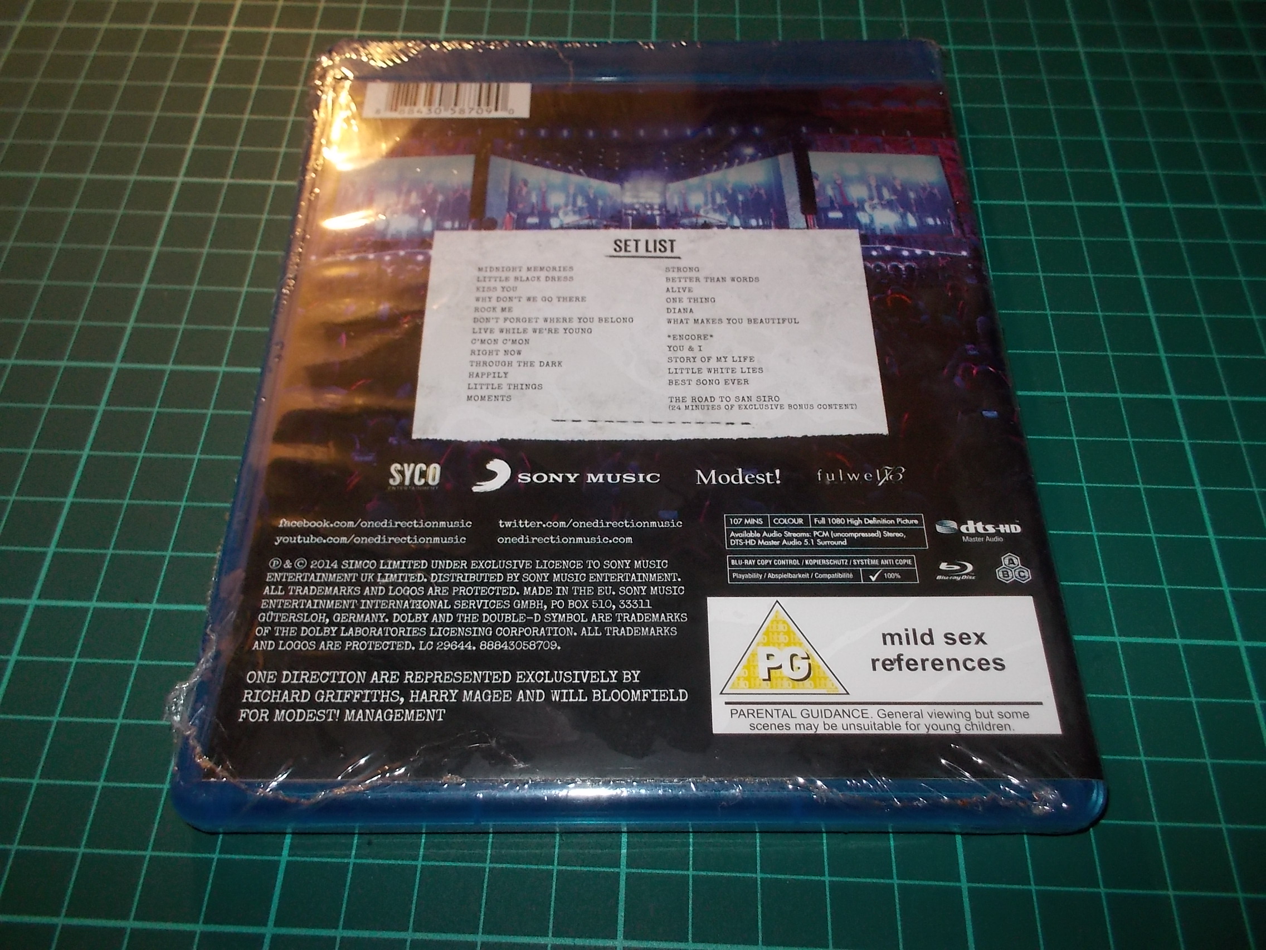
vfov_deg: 48.2
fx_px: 1061
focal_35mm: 29
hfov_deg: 61.7
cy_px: 475
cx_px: 633
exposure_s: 1/30
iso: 200
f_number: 3.3
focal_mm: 4.1
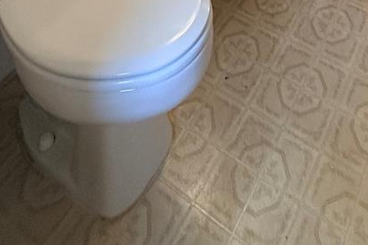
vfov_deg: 17.6
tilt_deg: -11.3
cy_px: -280
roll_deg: -1.0
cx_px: 302
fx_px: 429
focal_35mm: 42
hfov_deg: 43.9
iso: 320
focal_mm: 2.22
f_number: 2.2
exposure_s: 1/120
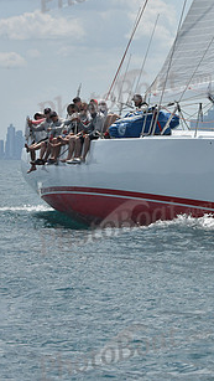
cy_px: 142
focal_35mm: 178
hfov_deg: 6.8
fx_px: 1793
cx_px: 277
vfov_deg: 12.1
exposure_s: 1/1250
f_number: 9
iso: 250
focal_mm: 90
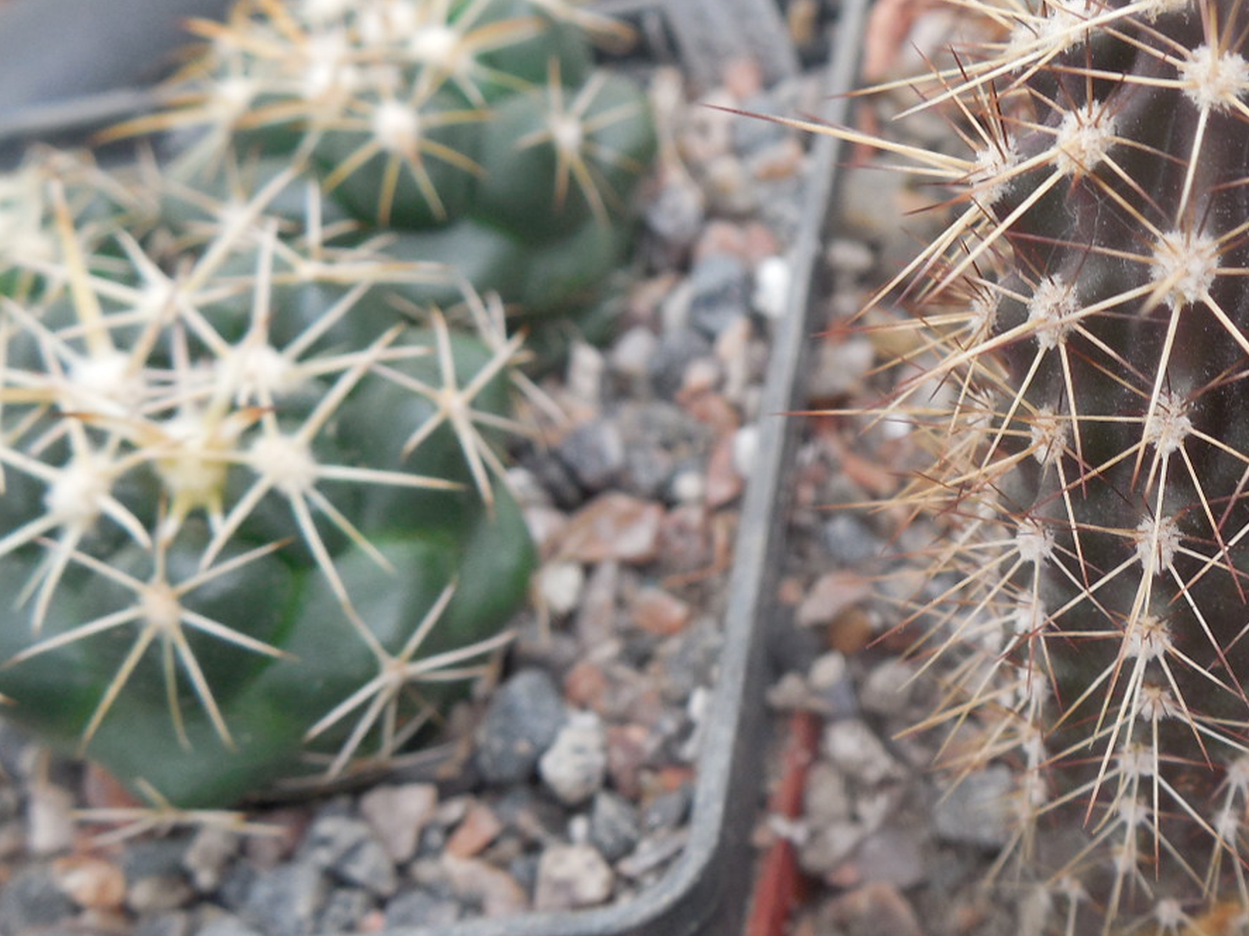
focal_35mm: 56
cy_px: 399
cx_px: 976
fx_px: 2020
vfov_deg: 26.1
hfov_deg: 33.5
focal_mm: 5.6
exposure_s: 1/60
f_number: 3.6
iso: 125
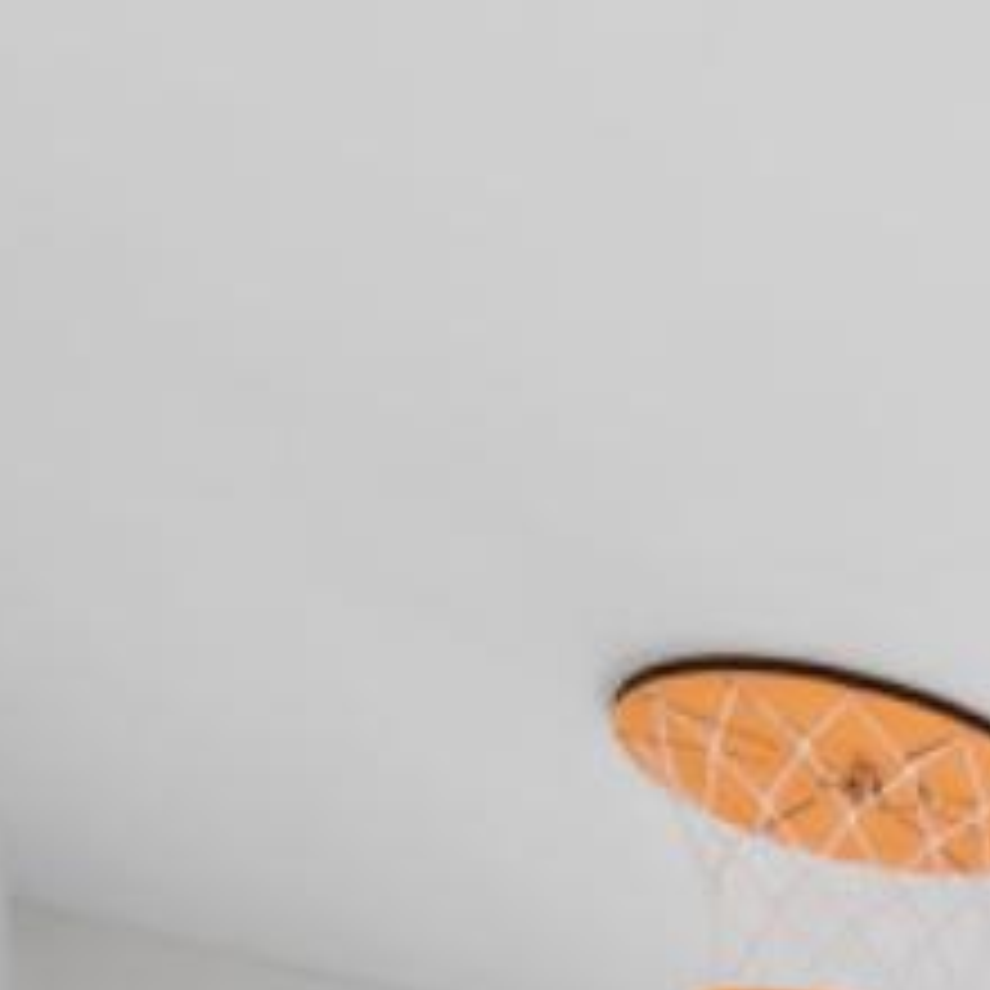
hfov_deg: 12.0
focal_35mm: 95
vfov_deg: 12.7
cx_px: 2754
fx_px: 3074
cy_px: 2563
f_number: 10
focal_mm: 12
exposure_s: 1/8
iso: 250
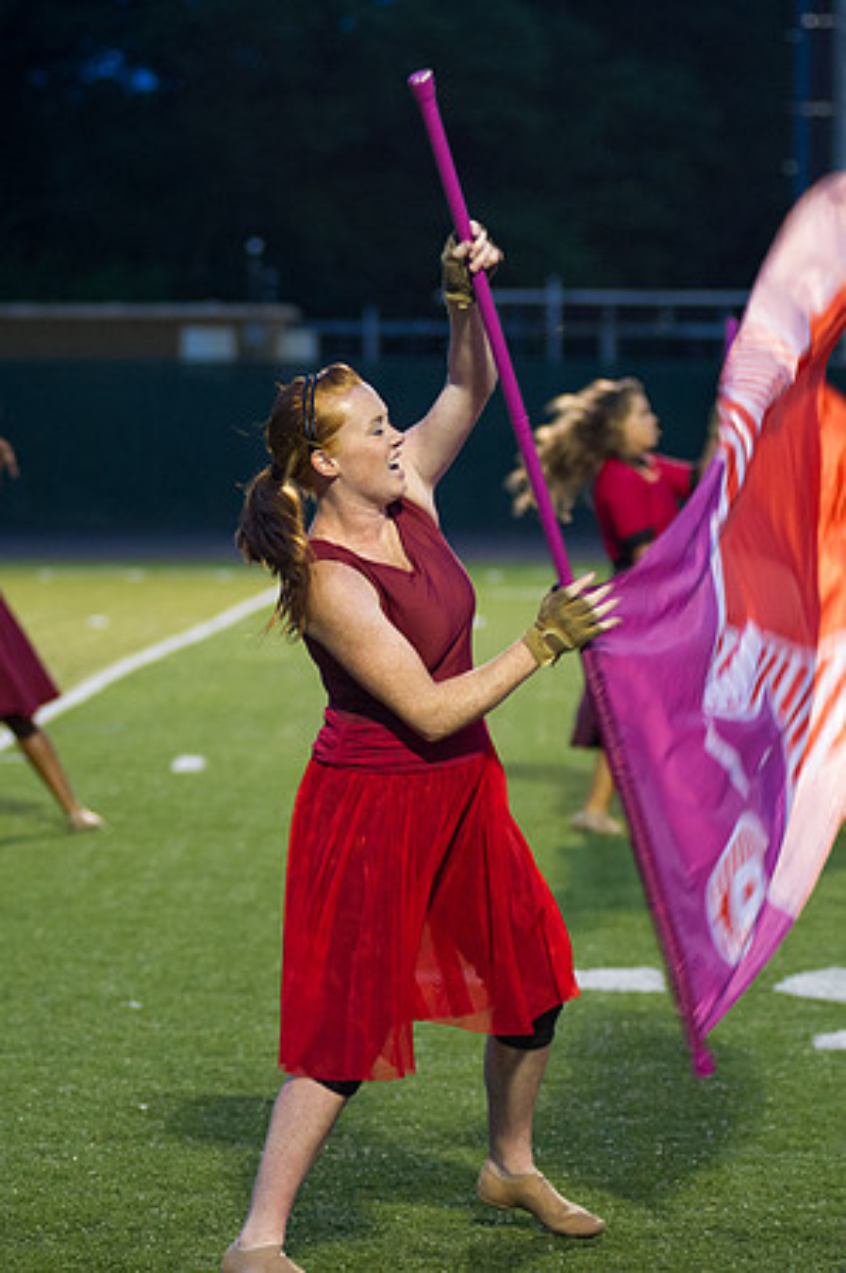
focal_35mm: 150
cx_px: 391
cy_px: 636
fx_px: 5305
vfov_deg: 13.7
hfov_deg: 9.1
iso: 2500
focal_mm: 100
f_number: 2.8
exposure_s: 1/160
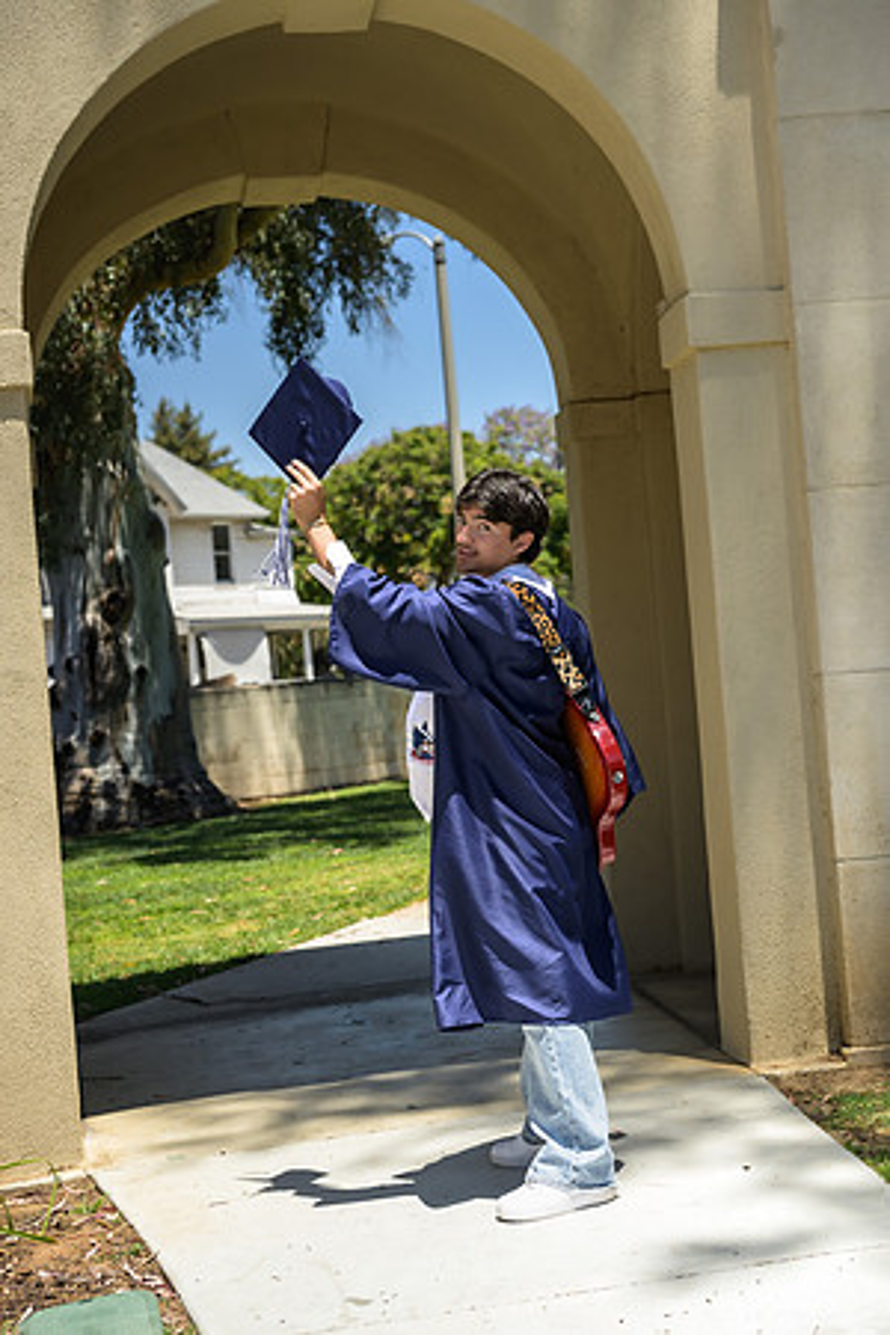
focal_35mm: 53
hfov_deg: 25.5
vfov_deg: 37.5
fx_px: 1965
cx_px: 445
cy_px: 668
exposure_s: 1/5000
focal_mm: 53
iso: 800
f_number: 4
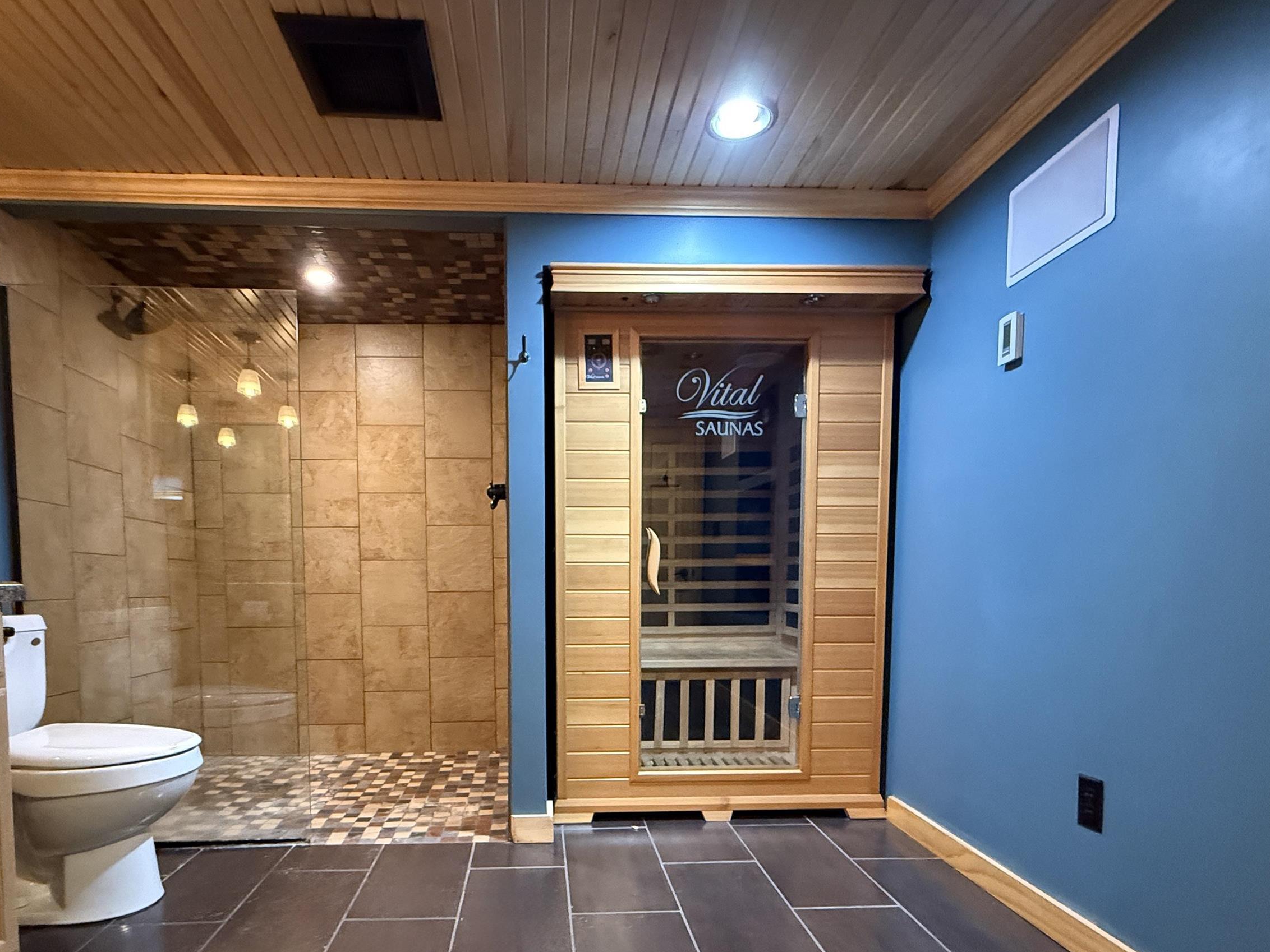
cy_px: 627
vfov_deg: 67.0
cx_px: 569
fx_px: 697
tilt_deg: -3.0
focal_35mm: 19
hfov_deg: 84.4
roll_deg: +0.2
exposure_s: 1/60
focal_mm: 2.22
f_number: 2.2
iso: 1000
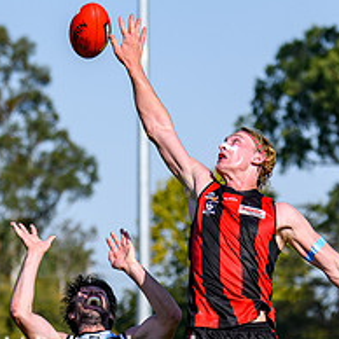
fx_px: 5097
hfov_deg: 3.8
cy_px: 369
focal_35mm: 460
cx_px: 178
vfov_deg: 3.8
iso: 100
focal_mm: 100
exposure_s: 1/2000
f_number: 3.2
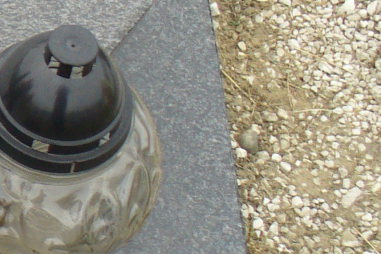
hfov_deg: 11.1
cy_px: 97
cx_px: -317
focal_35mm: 172
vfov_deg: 8.0
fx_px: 1820
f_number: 2.8
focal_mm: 6.1
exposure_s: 1/200
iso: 80
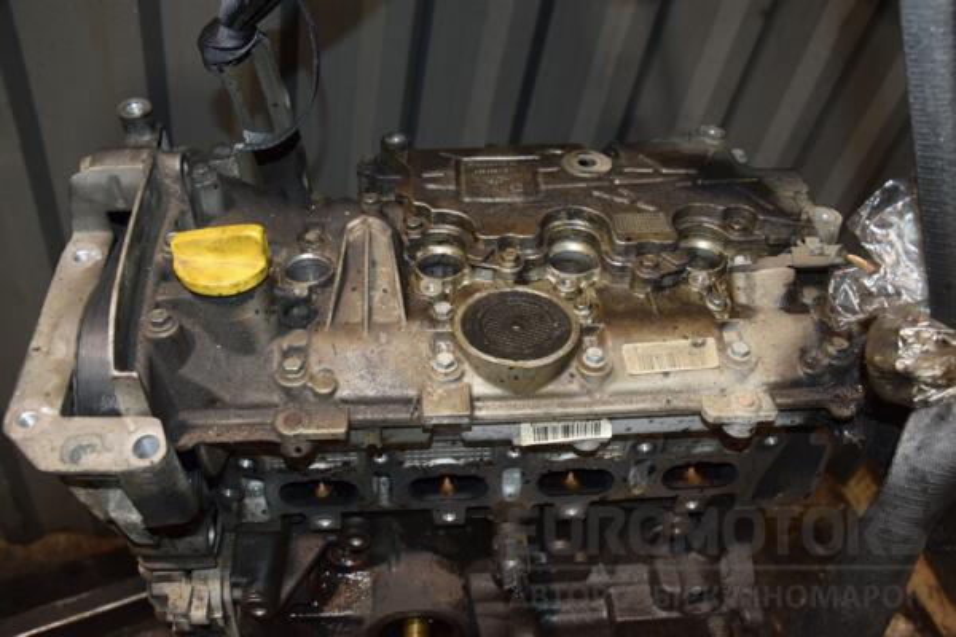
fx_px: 876
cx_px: 478
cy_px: 318
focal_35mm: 33
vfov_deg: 40.0
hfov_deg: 57.2
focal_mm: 22
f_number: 5
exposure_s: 1/60
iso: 800
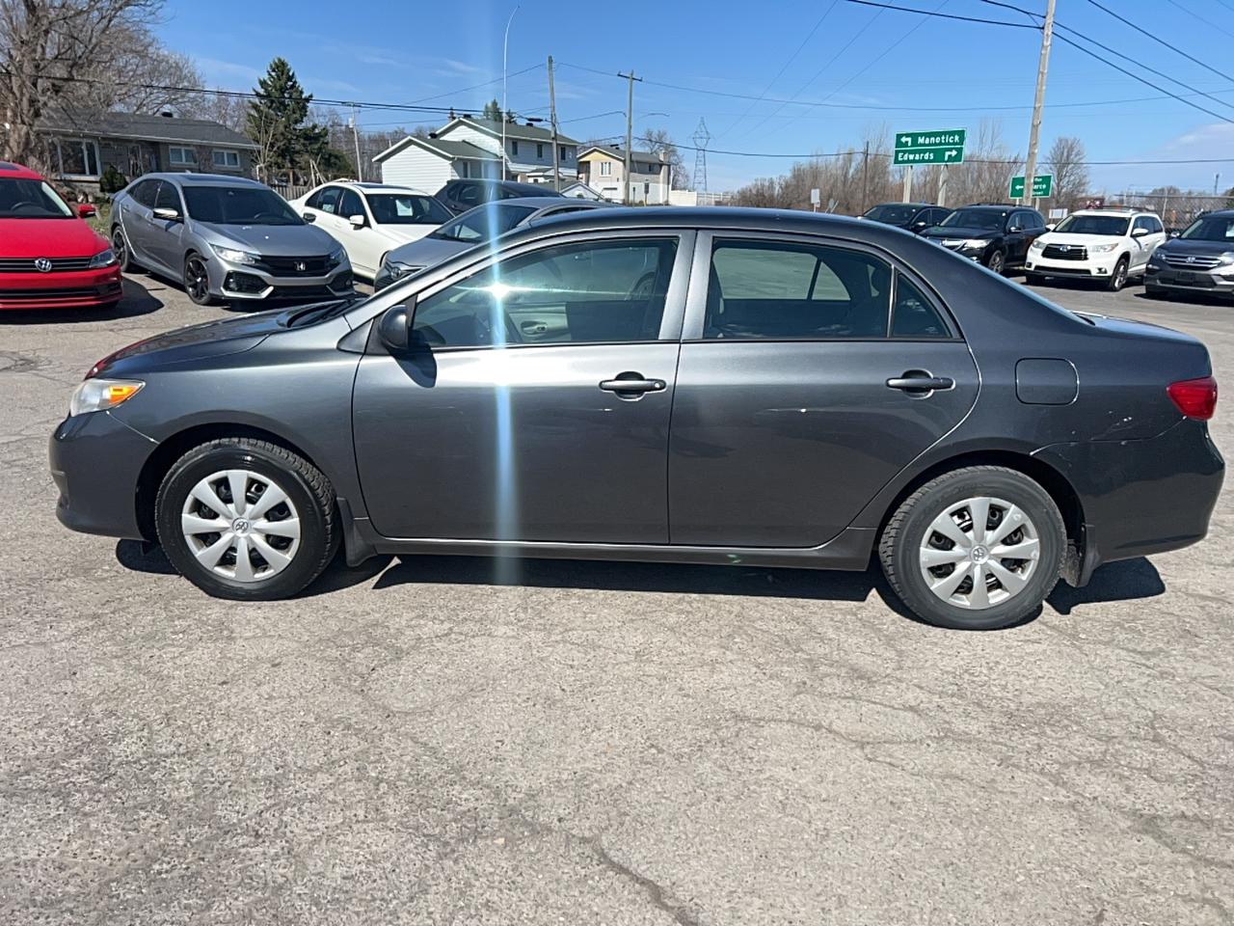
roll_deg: -0.3
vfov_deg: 53.1
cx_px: 617
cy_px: 463
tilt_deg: -13.8
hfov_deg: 67.3
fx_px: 927
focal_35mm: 26
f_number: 1.5
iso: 32
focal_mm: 5.7
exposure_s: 1/10753
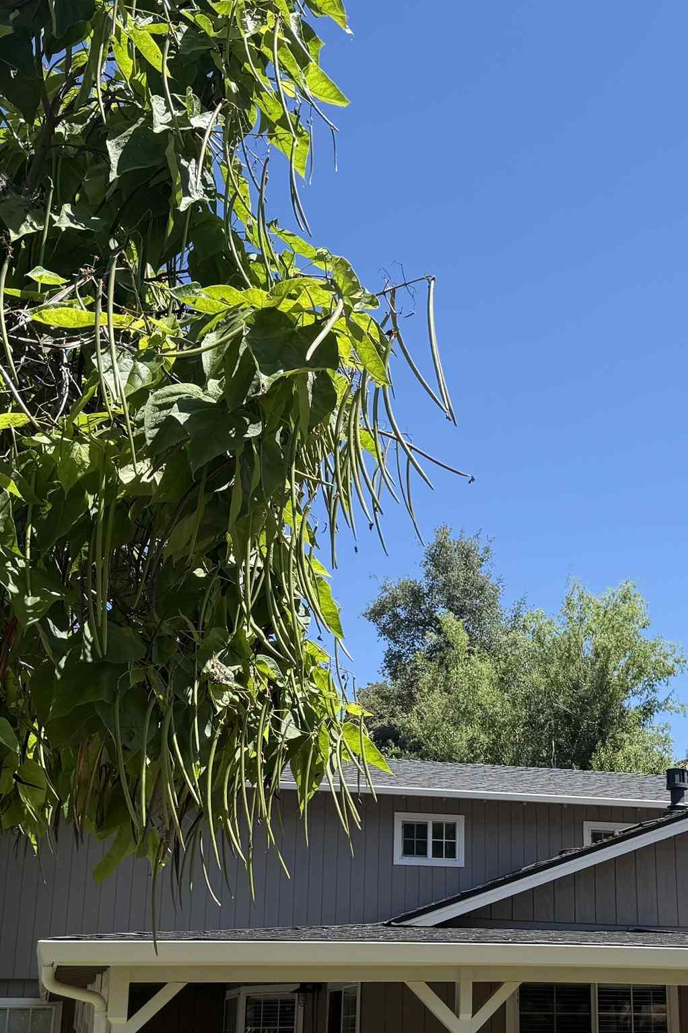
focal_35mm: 50
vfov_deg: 39.3
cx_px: 485
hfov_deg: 26.7
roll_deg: -1.5
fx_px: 1434
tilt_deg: +13.6
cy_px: 666
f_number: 1.78
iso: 80
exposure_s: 1/2110
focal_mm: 6.76
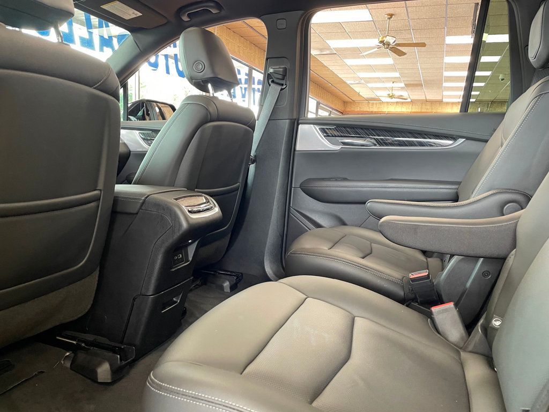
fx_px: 412
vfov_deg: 53.1
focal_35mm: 26
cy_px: 206
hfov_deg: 67.3
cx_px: 274
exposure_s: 1/60
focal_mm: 4.2
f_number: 1.6
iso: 200
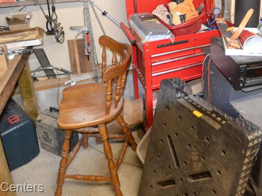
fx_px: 227
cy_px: 15
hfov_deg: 58.0
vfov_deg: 42.5
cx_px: 184
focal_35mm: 30
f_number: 3.5
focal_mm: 10
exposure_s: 1/60
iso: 2500
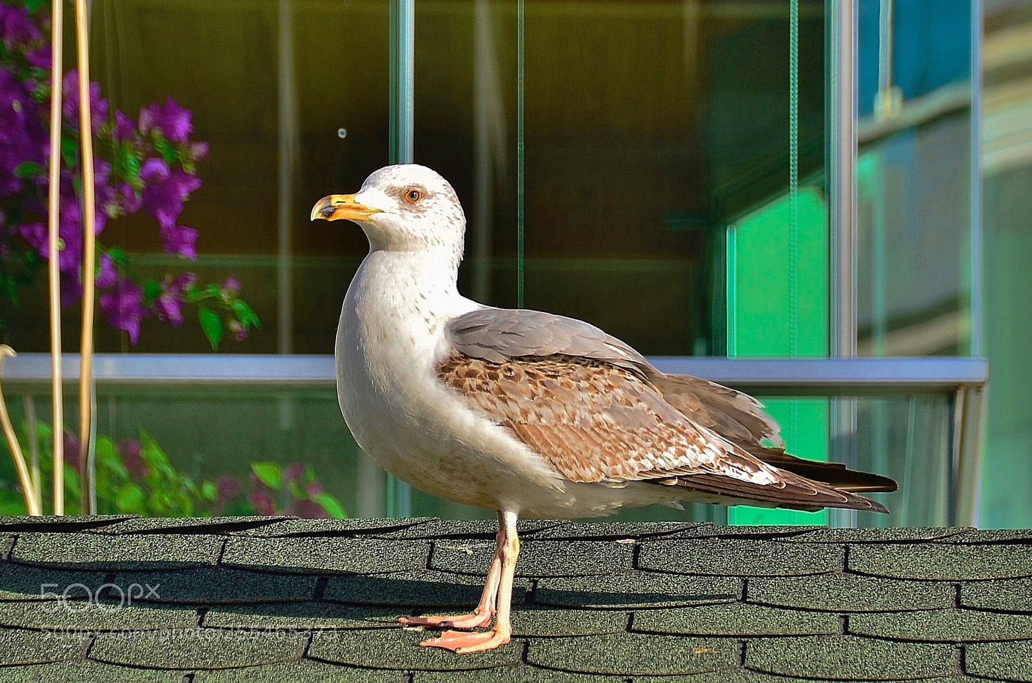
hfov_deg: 8.9
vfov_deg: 5.9
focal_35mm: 232
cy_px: 342
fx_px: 6650
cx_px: 516
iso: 100
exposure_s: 1/320
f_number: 6.3
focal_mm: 155
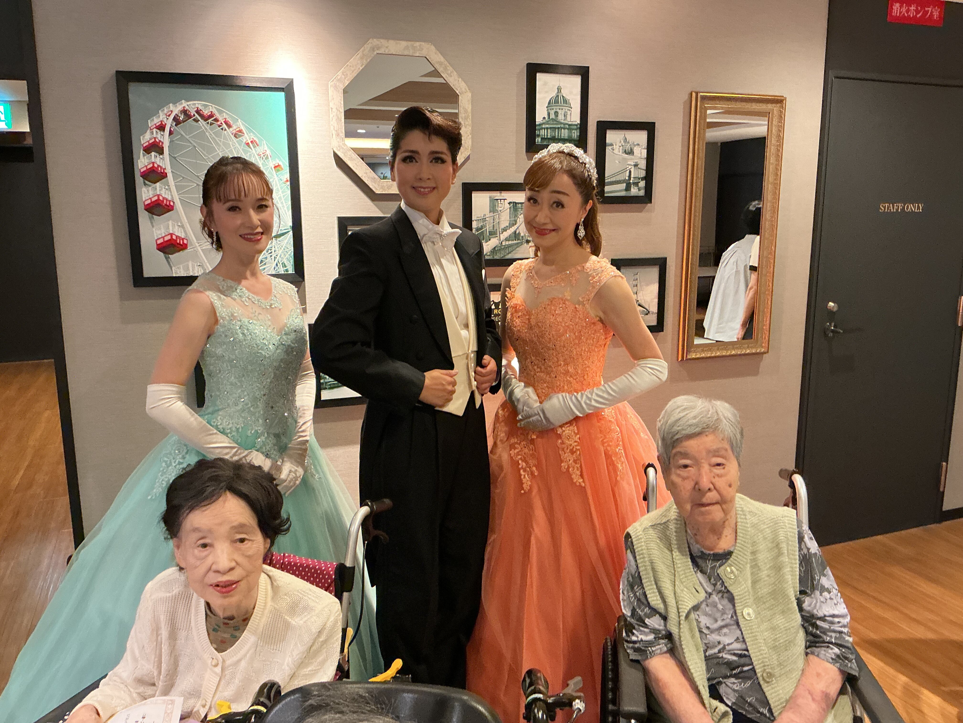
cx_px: 482
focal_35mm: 29
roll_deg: +0.6
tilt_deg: -11.0
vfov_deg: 48.2
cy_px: 362
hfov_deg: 61.7
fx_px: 807
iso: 250
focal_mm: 3
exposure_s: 1/60
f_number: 1.8
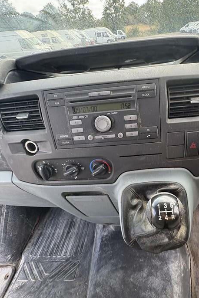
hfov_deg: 62.4
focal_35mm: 19
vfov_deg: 86.8
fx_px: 158
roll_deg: +3.1
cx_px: 138
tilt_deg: -36.6
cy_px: 160
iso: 125
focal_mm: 2.22
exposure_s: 1/99
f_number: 2.2
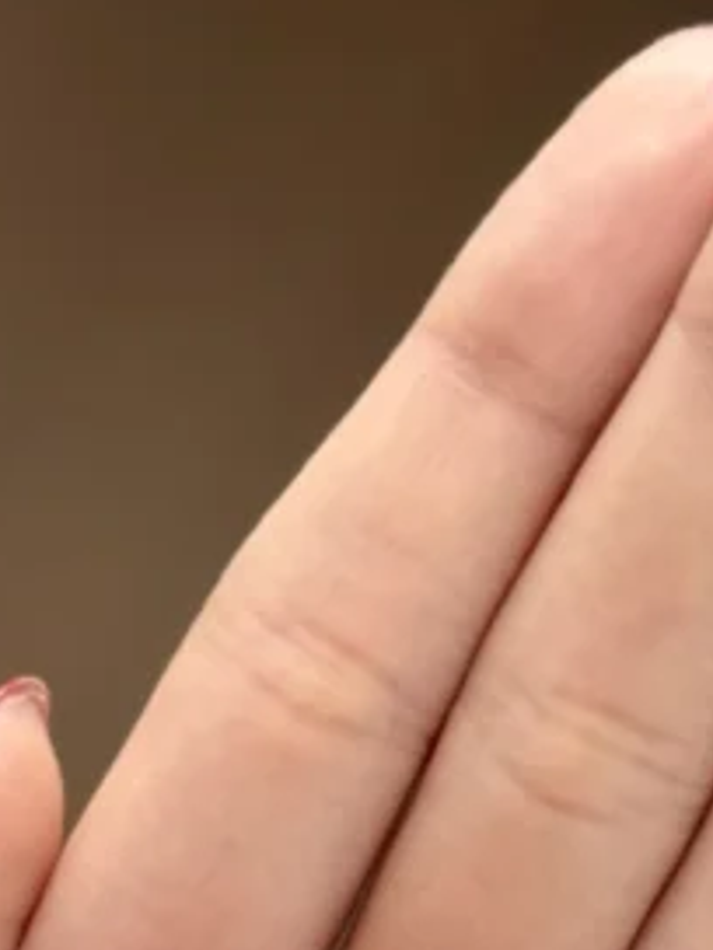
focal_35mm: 141
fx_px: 3872
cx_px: 329
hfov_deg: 10.5
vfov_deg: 13.5
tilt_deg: -77.0
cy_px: 1240
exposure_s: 1/121
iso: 80
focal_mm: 6.76
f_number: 1.78
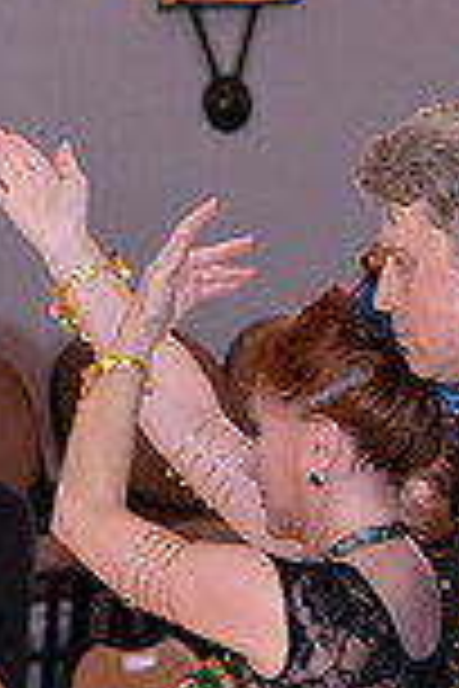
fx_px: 6655
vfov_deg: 5.8
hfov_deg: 4.0
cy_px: 1133
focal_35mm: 348
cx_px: 236
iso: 2500
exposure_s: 1/200
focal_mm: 92
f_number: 5
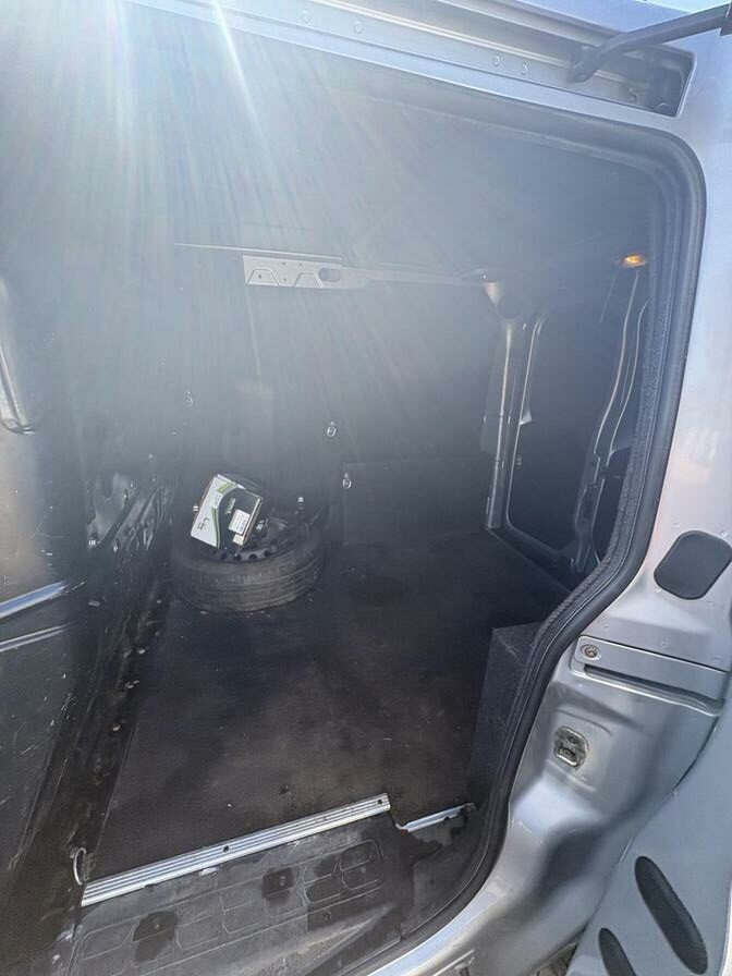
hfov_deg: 85.7
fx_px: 395
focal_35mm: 14
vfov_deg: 102.1
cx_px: 366
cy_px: 488
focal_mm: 2.22
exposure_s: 1/137
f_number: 2.2
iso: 80
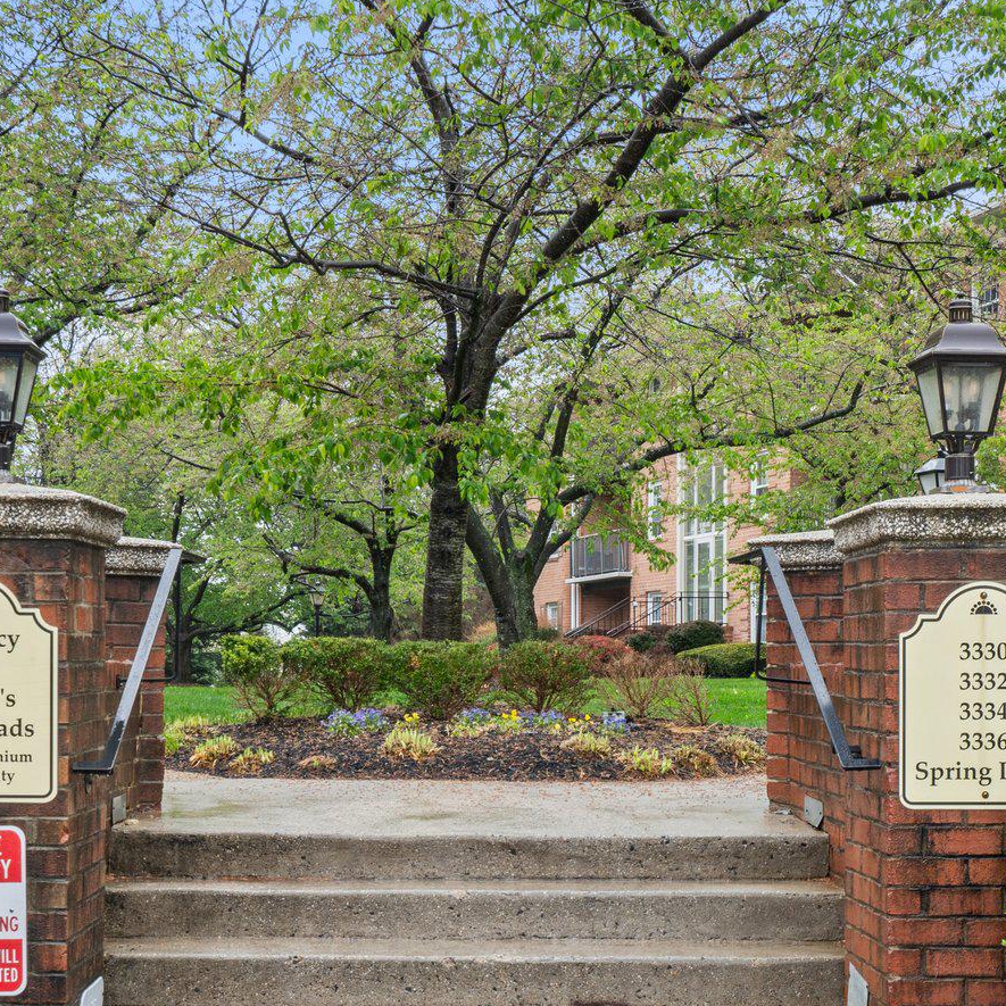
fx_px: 1874
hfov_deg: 30.0
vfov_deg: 29.7
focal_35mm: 57
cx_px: 485
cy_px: 728
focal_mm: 29
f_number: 16
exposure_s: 1/6
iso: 250
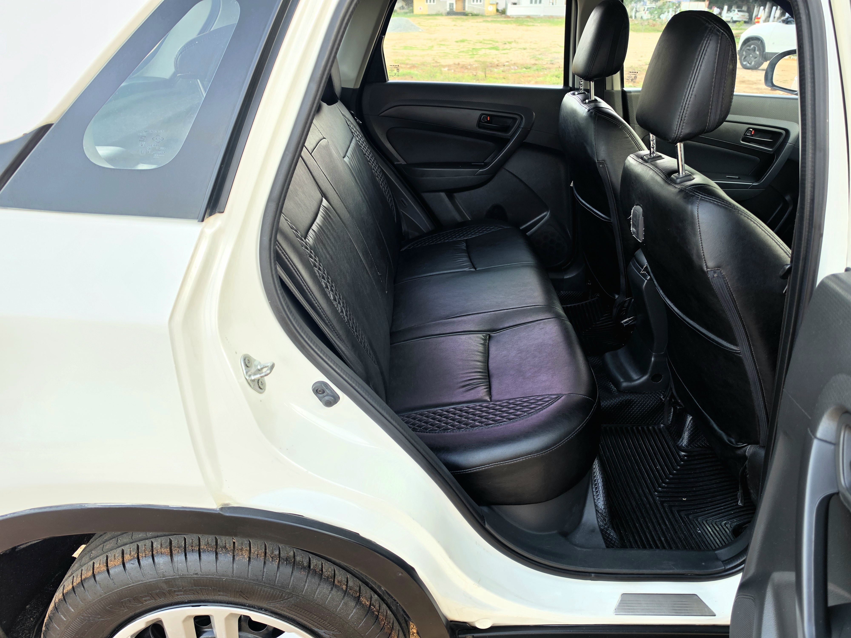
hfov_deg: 73.9
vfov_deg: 58.9
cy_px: 319
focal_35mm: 23
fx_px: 565
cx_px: 426
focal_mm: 6.5
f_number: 1.4
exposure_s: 1/182
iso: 40
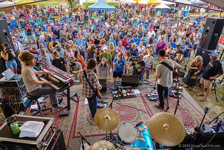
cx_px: 112
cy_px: 75
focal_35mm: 24
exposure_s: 1/40
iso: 125
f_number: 2.8
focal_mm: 9
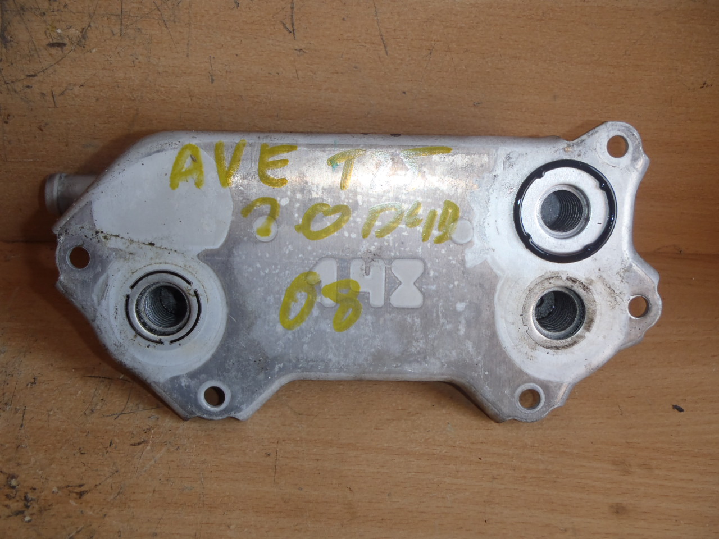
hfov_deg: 49.0
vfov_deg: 37.7
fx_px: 789
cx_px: 360
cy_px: 270
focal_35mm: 38
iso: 100
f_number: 4.6
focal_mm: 6.83
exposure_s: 1/40
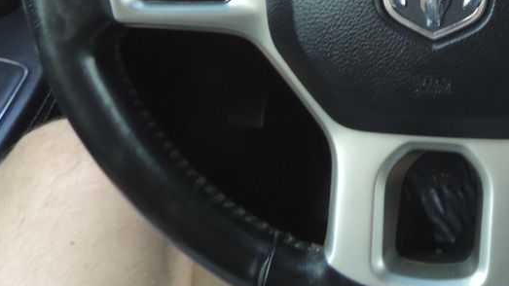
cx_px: 510
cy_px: -80
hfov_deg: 30.5
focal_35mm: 64
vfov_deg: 17.7
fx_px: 864
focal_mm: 4.3
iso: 280
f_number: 3
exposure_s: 1/30
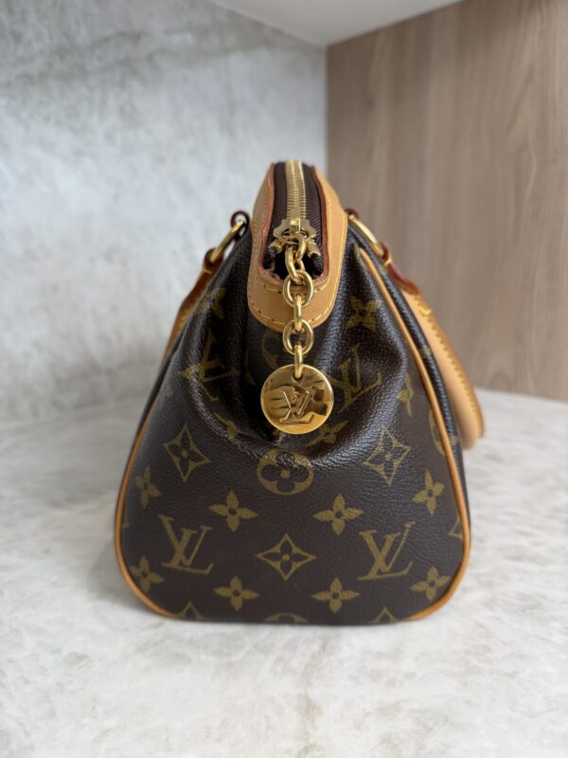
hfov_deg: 56.8
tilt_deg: -11.4
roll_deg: +0.2
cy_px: 379
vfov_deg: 71.6
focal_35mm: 24
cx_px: 284
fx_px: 525
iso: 100
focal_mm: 6.76
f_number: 1.78
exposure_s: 1/120
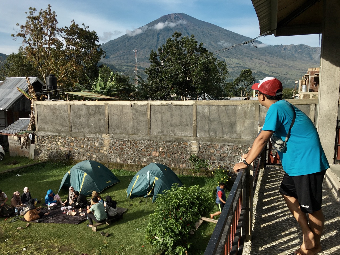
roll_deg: +2.3
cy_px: 128
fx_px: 285
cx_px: 170
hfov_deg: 61.7
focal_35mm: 29
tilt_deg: -4.9
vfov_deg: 48.2
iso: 25
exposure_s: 1/1923
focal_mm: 4.15
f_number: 2.2
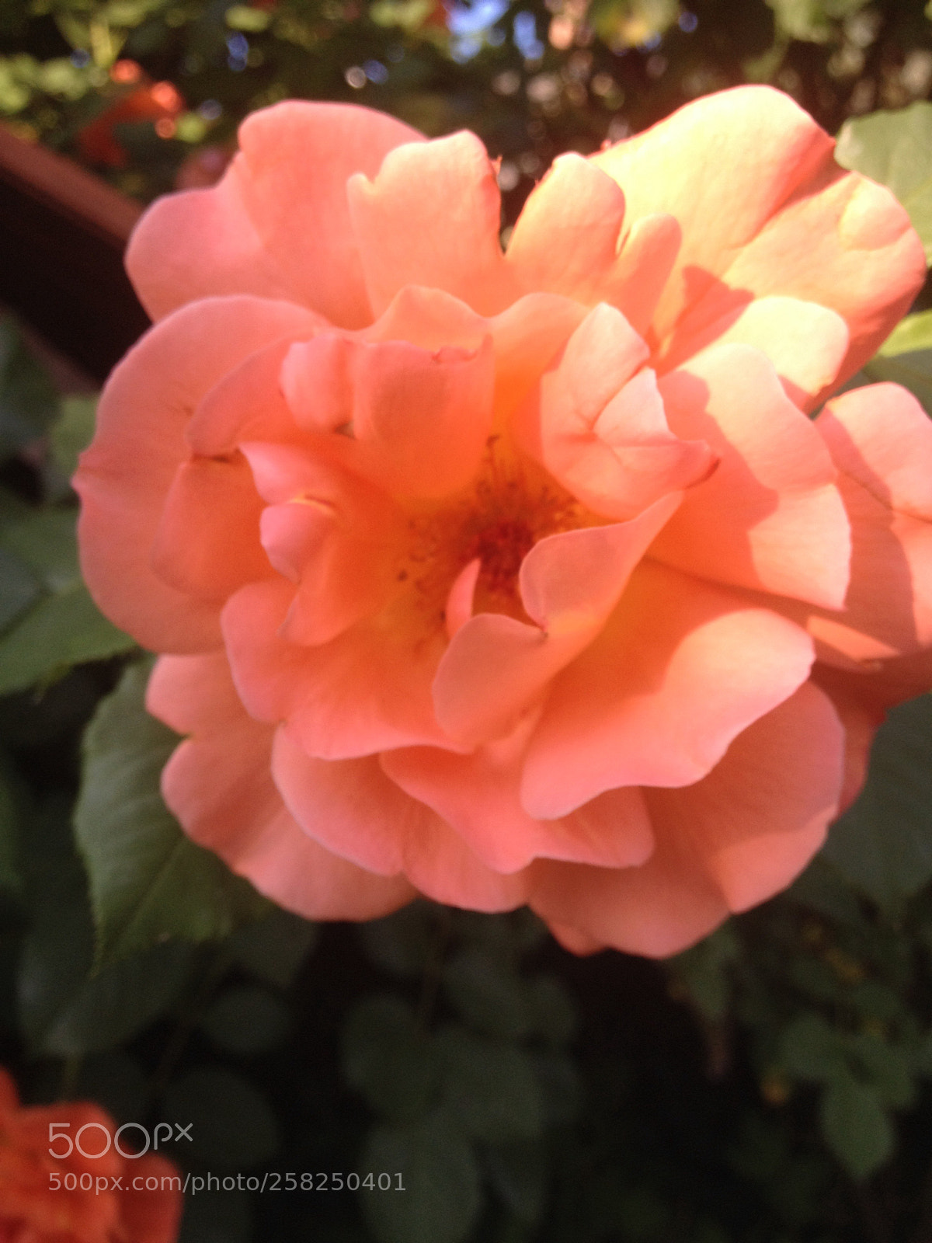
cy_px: 622
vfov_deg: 52.6
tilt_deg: -3.6
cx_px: 466
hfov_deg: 40.7
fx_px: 1256
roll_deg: -4.2
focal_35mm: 35
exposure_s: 1/308
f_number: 2.4
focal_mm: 4.28
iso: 50
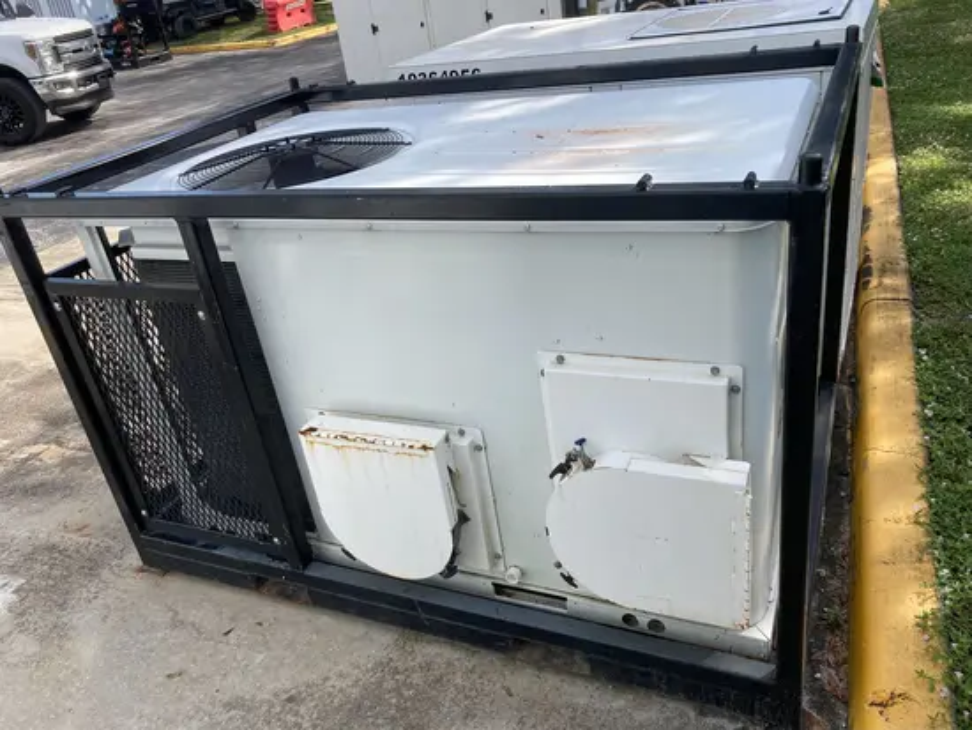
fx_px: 787
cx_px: 486
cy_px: 365
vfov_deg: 49.8
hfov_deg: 63.4
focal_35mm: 28
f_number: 1.8
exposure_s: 1/1091
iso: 20
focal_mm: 3.99
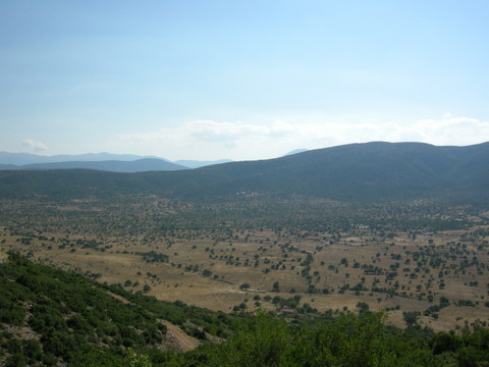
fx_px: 509
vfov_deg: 39.7
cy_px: 184
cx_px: 244
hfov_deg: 51.4
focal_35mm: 36
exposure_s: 1/386
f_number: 6.8
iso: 86
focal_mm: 7.5
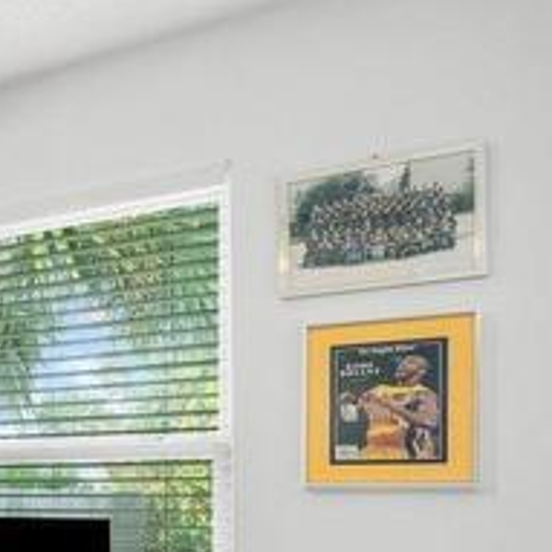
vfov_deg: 33.3
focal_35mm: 48
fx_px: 866
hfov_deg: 23.6
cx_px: -373
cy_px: 506
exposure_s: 1
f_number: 9
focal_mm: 10
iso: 400
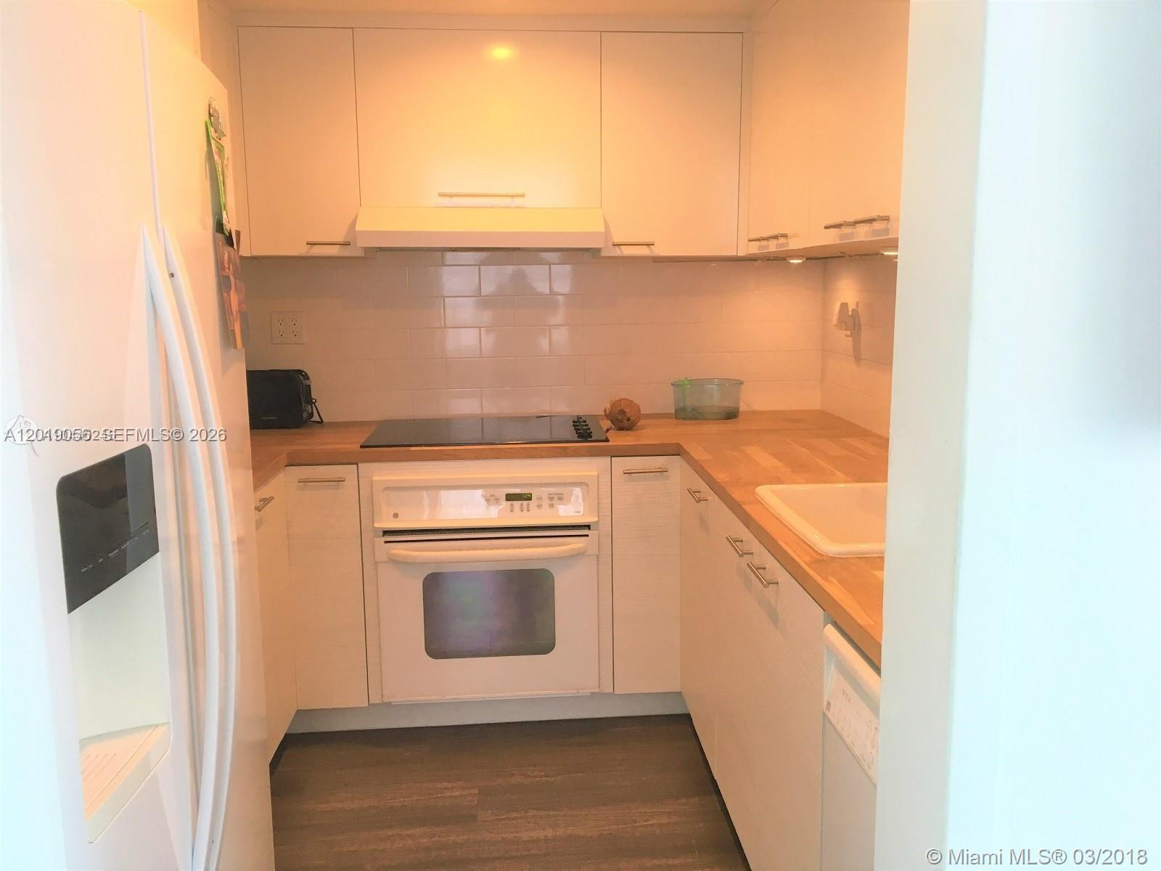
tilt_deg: -10.3
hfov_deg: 61.7
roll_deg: +0.0
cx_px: 580
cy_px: 436
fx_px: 973
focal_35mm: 29
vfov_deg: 48.2
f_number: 2.2
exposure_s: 1/30
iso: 25
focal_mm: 4.15
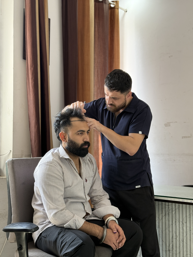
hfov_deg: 30.3
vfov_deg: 39.7
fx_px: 357
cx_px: 96
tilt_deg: +3.1
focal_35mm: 48
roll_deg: -0.5
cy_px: 128
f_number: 1.78
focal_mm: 6.76
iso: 160
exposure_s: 1/100
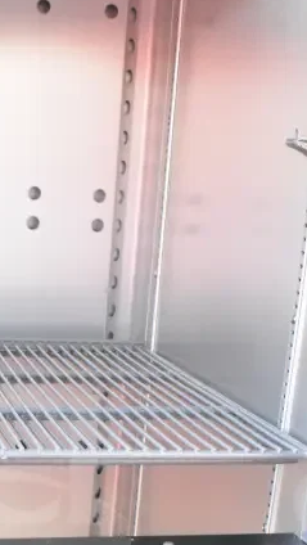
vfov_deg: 32.5
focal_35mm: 61
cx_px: -14
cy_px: 497
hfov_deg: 19.1
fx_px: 881
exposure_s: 1/200
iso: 6400
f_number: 7.1
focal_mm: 18
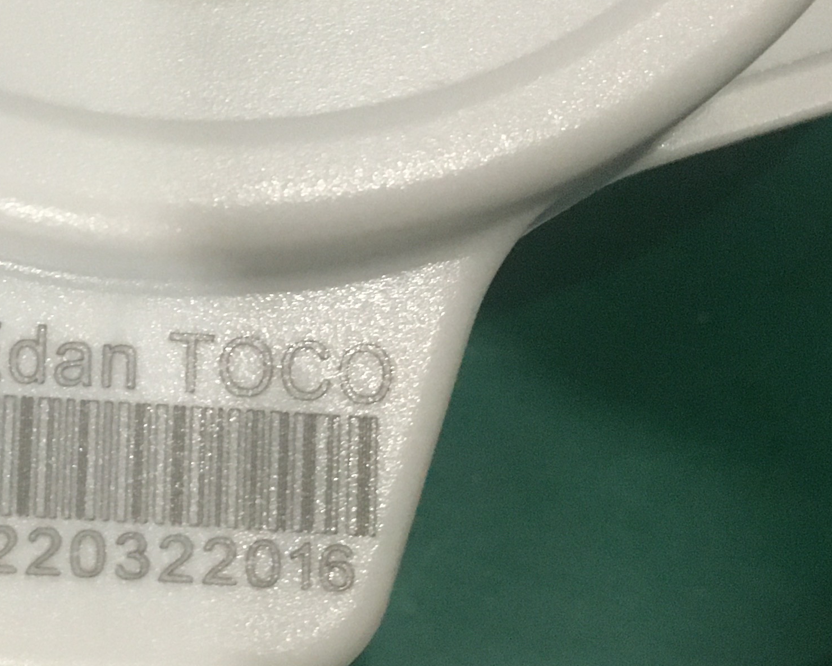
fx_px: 1896
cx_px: -30
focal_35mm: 77
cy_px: 327
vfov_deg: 19.9
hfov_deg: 23.5
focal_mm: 4.15
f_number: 2.2
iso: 250
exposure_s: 1/17
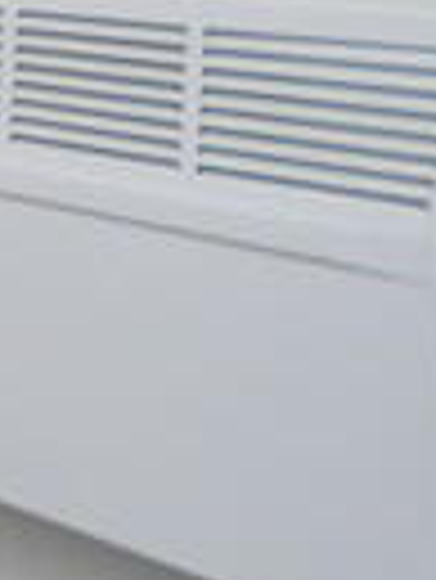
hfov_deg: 6.6
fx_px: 1911
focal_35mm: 114
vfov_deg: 16.4
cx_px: -1668
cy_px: -160
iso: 400
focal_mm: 10
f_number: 4
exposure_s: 1/100
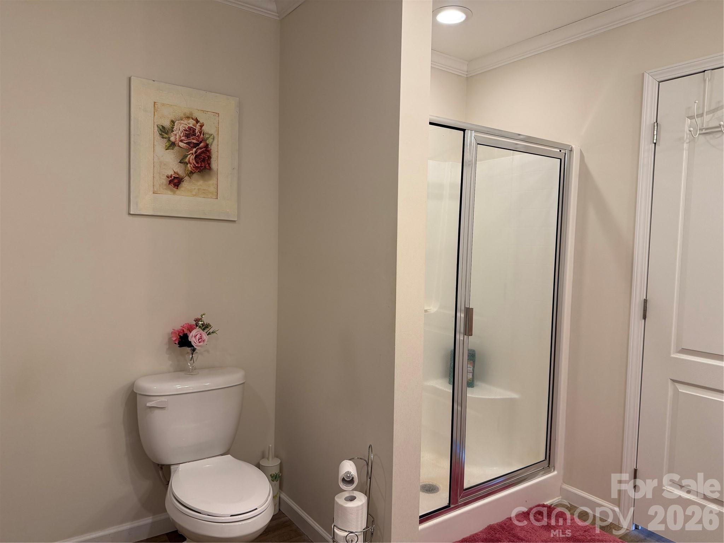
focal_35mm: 24
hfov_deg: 71.6
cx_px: 362
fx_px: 502
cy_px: 272
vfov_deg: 56.8
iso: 160
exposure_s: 1/120
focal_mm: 6.76
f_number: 1.78
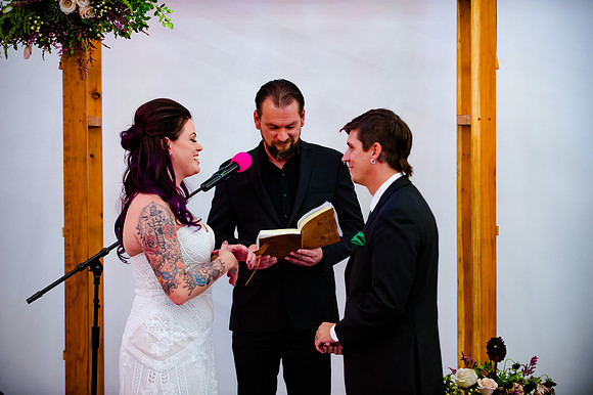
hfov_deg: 19.5
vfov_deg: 13.0
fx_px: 1729
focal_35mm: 105
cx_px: 296
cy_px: 198
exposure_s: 1/80
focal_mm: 105
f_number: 3.2
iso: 2500
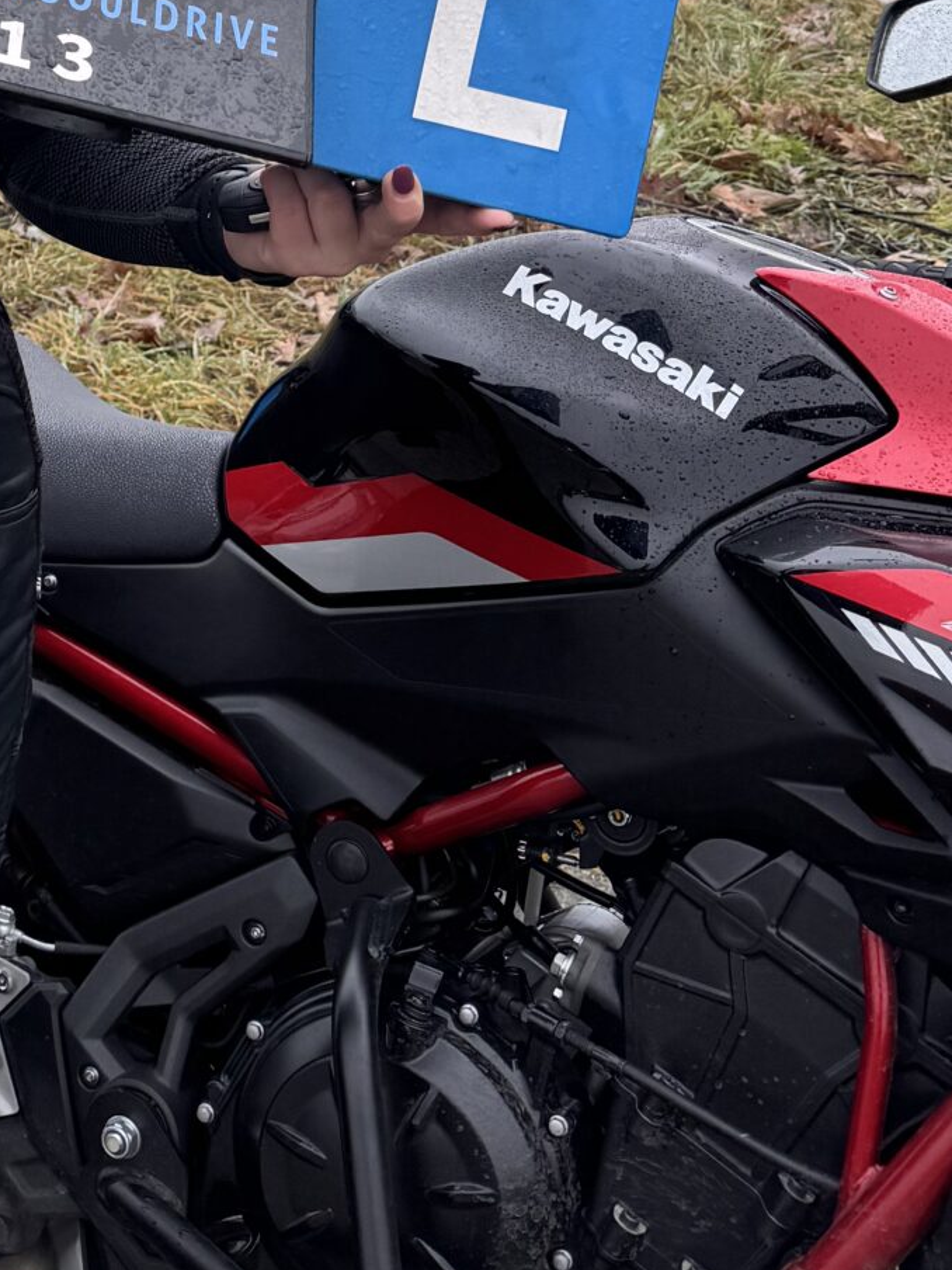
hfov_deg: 19.9
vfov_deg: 25.9
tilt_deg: -7.7
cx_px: -284
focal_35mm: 68
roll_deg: +1.8
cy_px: -198
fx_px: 2493
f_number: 1.78
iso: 80
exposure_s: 1/1366
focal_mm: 6.76
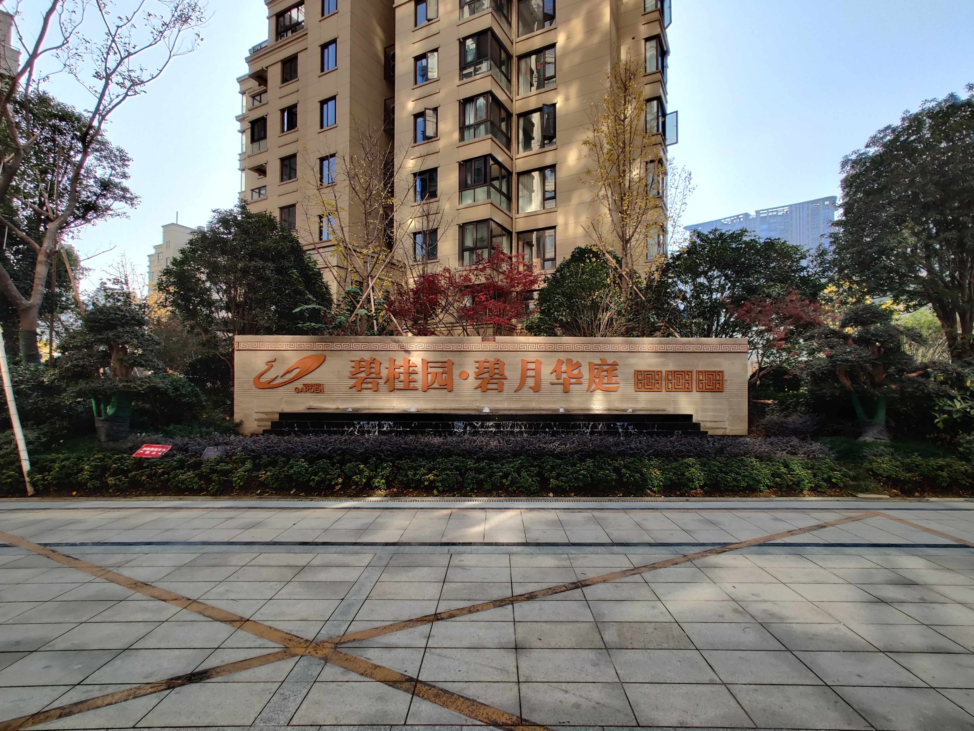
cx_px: 487
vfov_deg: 89.9
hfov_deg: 106.2
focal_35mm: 13
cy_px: 366
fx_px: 366
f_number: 2.2
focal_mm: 2.25
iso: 100
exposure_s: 1/236
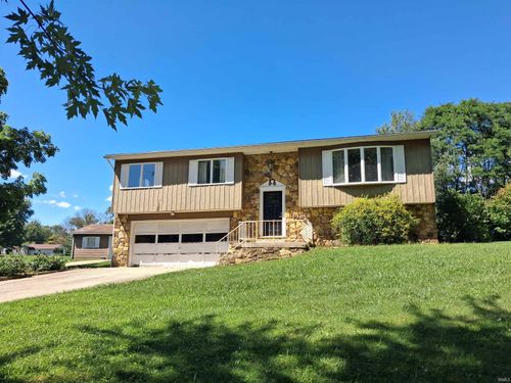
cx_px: 256
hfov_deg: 65.3
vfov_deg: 51.4
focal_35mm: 27
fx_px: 399
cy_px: 192
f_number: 1.8
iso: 20
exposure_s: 1/307
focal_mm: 4
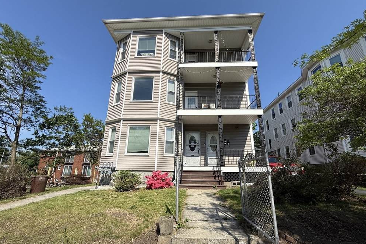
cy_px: 135
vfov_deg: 77.1
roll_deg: -0.8
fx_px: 153
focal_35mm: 15
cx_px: 186
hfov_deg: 100.4
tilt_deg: +16.3
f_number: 2.2
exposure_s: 1/2976
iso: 50
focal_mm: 2.22
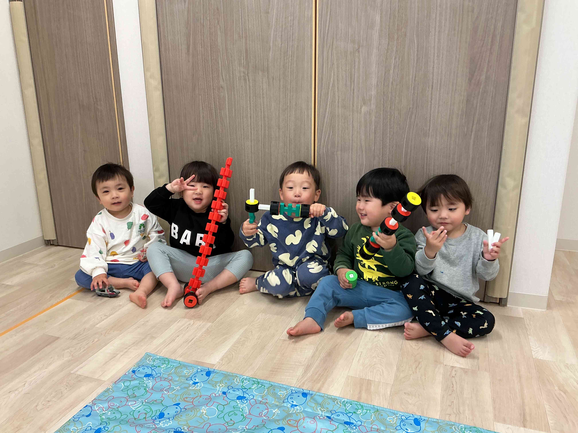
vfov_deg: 48.2
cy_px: 216
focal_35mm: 29
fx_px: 484
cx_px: 289
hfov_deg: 61.7
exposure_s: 1/60
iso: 50
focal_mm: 3
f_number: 1.8
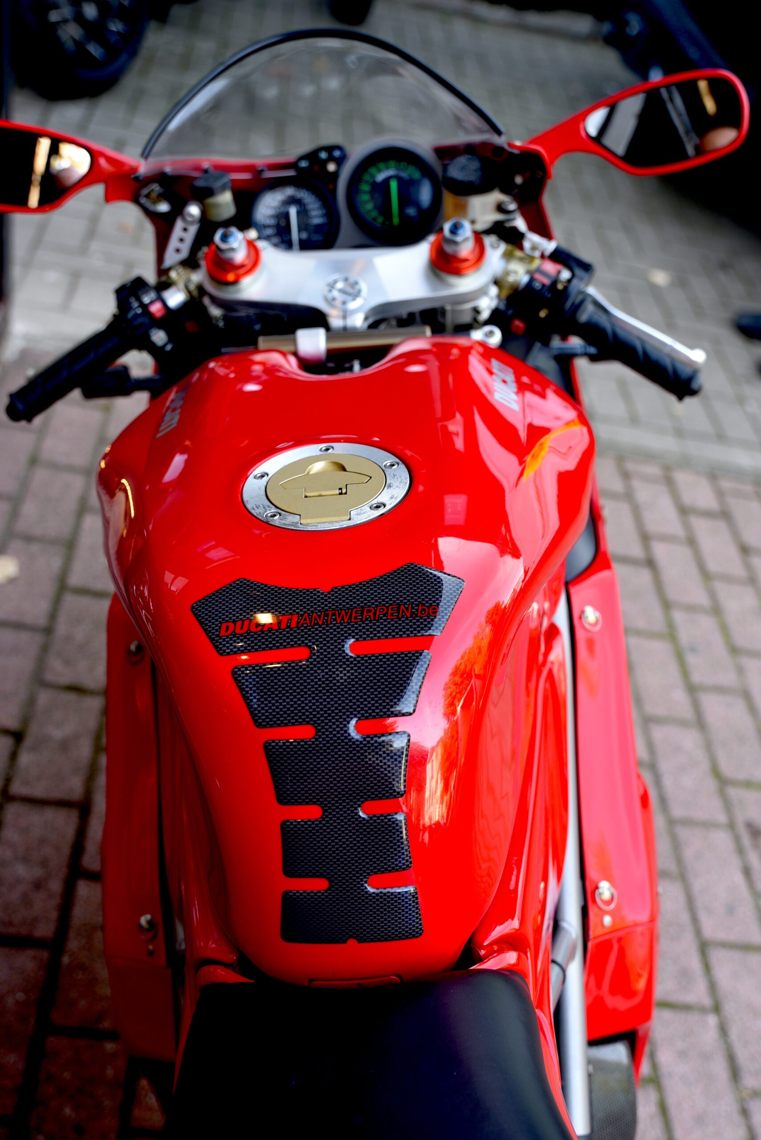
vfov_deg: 46.4
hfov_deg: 31.9
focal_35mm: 42
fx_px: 1330
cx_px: 380
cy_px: 570
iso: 200
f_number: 4
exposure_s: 1/60
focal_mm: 42
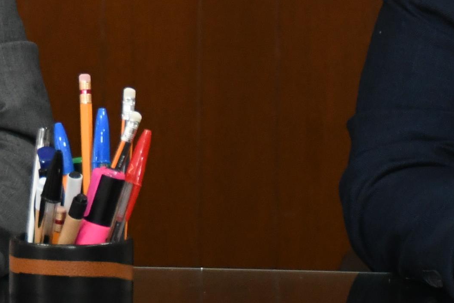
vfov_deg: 5.2
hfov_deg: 7.6
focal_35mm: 264
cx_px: -349
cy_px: -126
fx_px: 3330
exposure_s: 1/100
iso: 2500
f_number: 4.5
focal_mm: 45
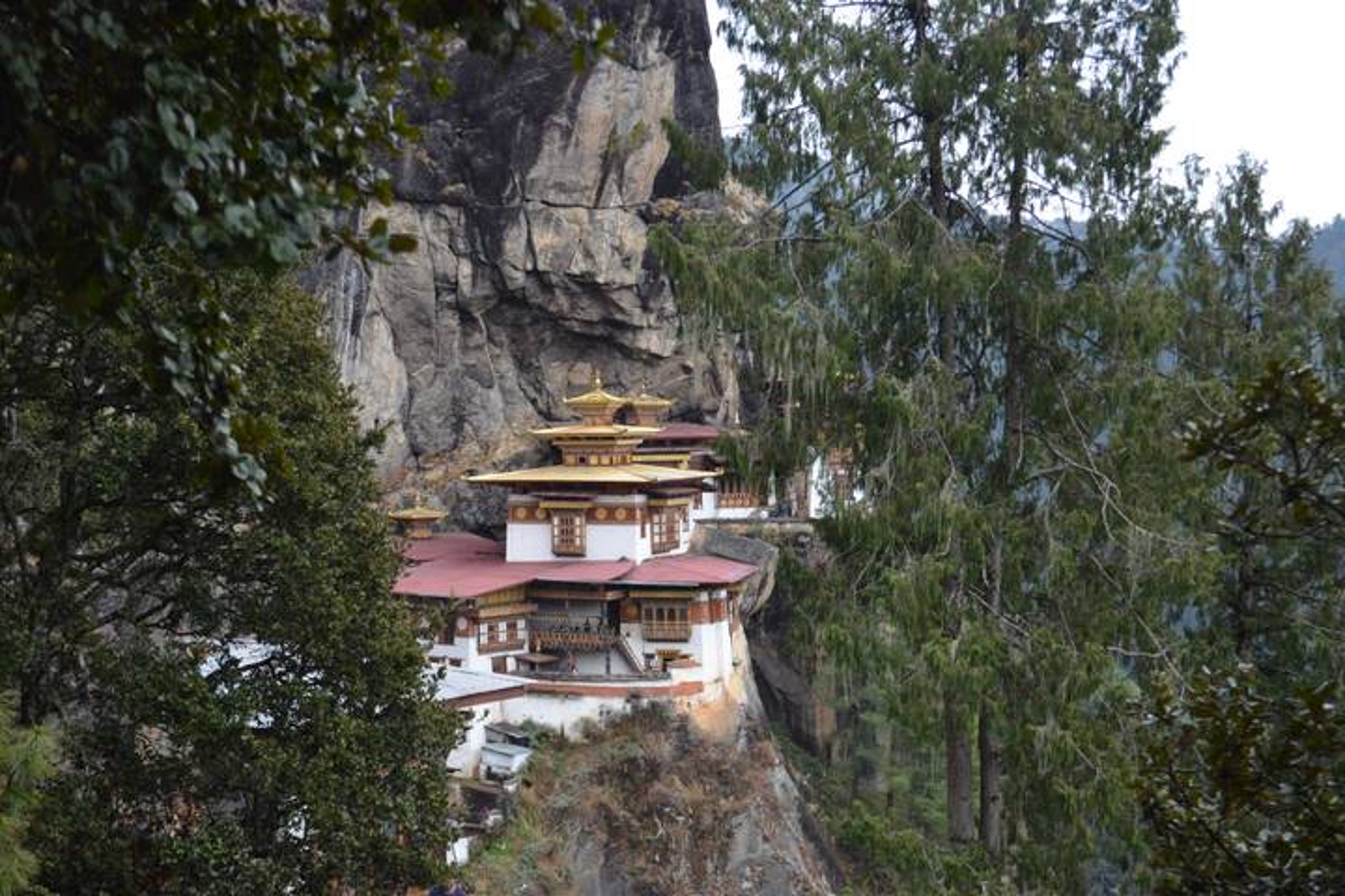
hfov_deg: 35.1
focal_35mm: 57
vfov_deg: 23.8
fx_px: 2129
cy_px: 448
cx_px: 672
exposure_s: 1/1000
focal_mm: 38
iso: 720
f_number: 5
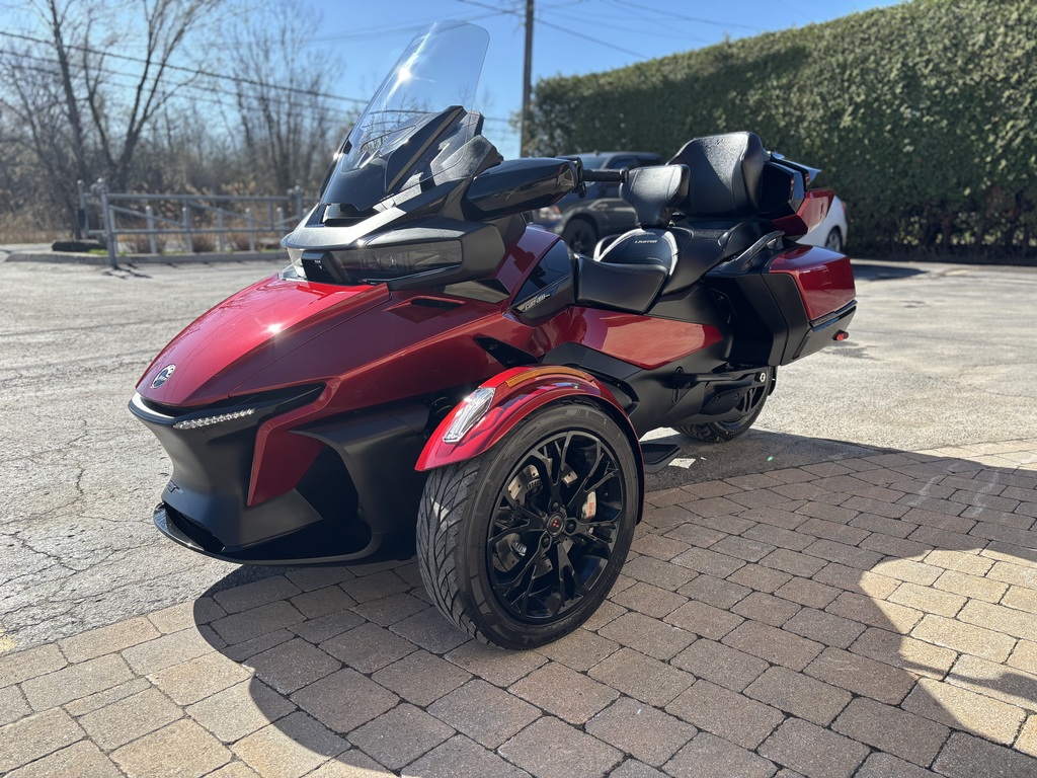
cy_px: 389
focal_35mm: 26
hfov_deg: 67.3
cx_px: 518
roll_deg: +2.2
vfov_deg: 53.1
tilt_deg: -12.7
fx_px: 779
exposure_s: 1/1328
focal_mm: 5.96
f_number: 1.6
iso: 50
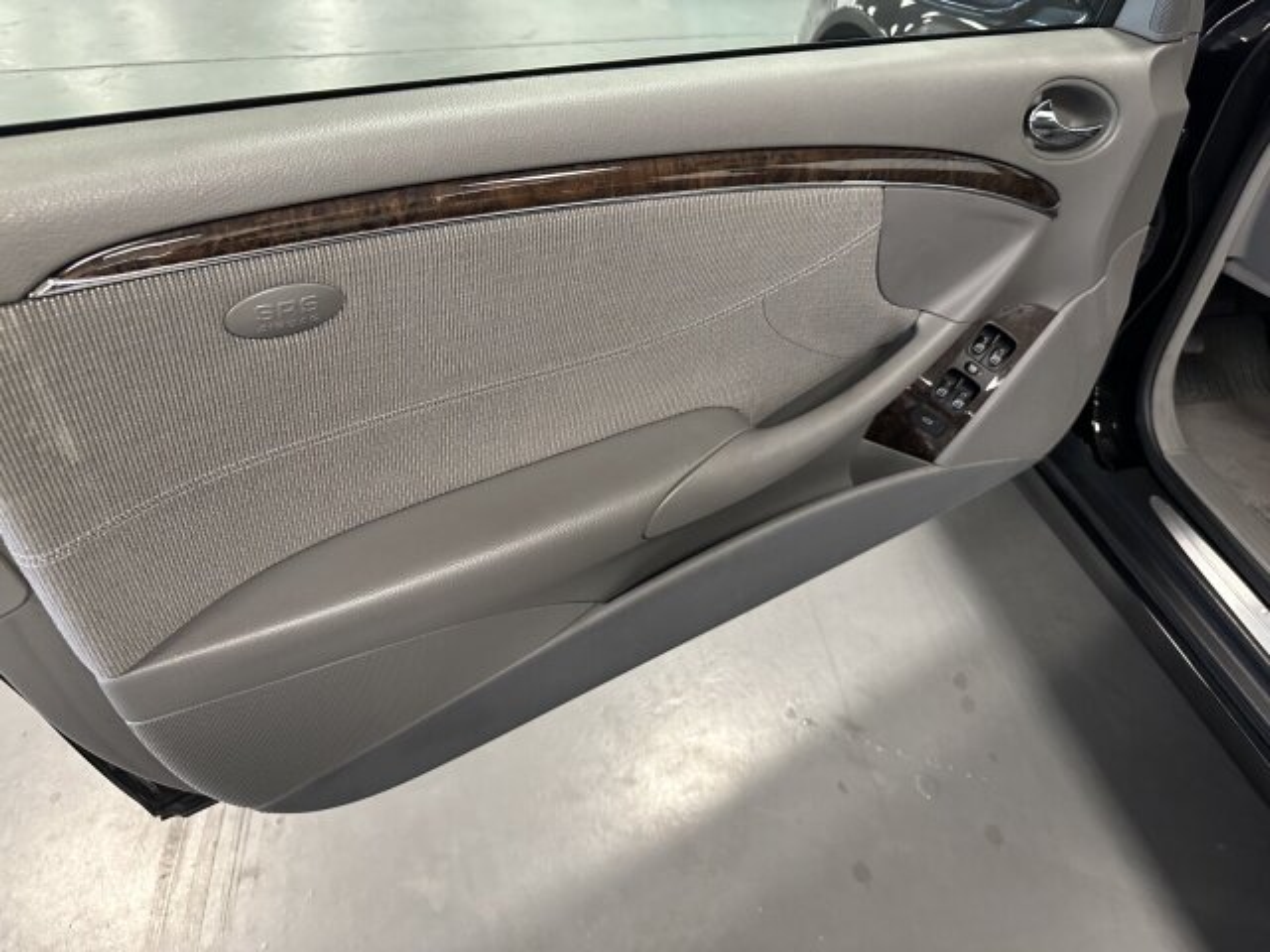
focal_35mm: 24
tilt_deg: -39.0
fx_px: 881
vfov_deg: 56.8
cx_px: 635
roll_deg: +1.0
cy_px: 476
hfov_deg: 71.6
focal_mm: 6.86
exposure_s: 1/60
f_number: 1.78
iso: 500
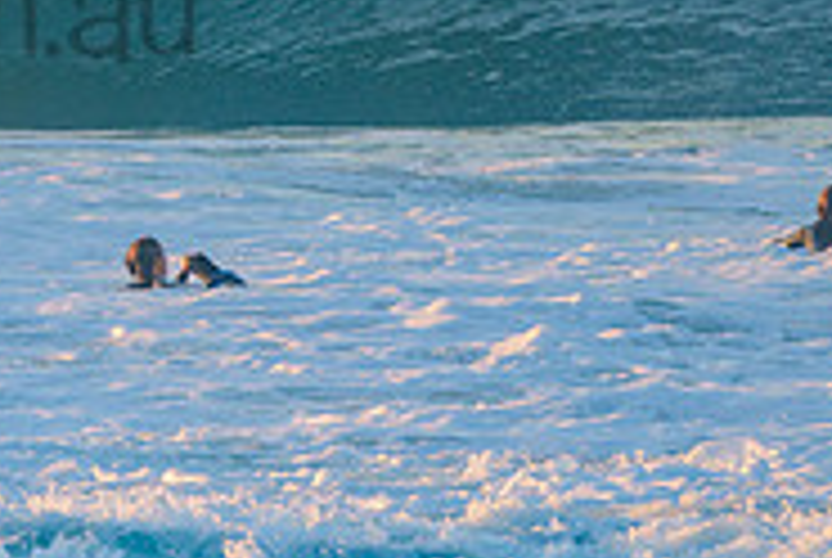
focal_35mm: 876
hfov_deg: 2.3
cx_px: -279
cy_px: -47
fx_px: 20277
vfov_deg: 1.6
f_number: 5.6
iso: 200
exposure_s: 1/400
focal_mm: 280
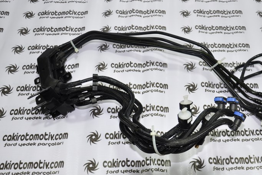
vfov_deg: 32.1
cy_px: 92
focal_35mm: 42
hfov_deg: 46.1
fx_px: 303
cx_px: 173
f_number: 4.5
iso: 200
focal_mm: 21
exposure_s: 1/40
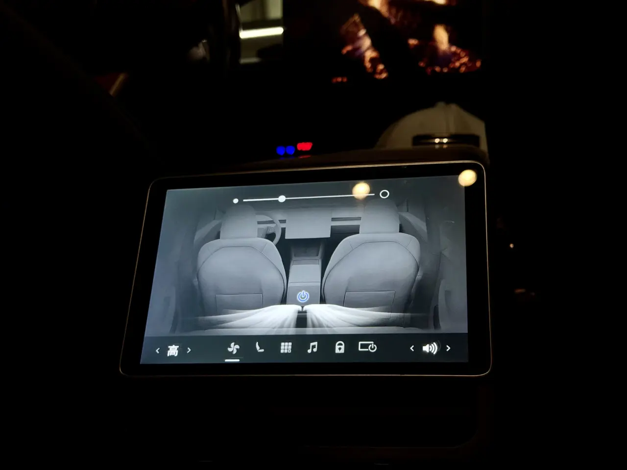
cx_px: 314
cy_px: 235
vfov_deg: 30.3
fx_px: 869
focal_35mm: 48
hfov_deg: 39.7
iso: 250
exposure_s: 1/41
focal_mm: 6.76
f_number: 1.78
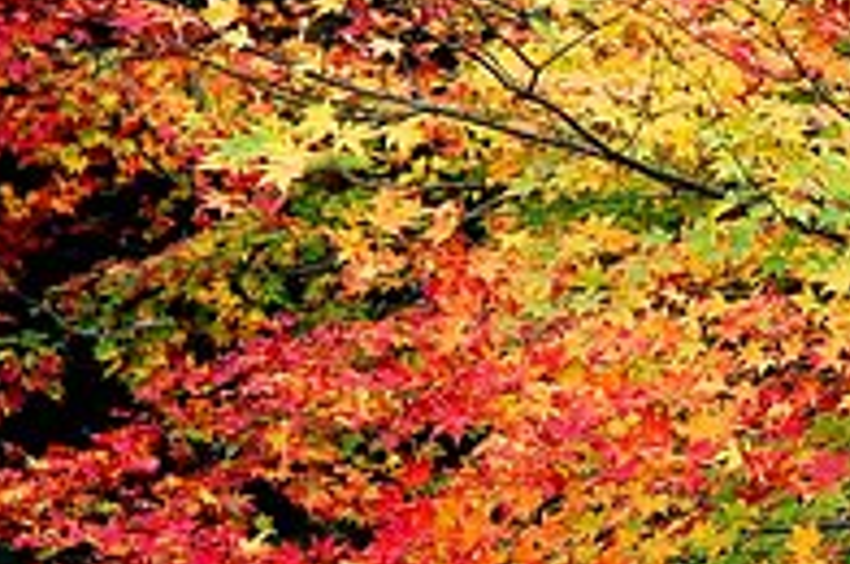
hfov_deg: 7.5
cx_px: 768
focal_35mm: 274
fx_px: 6459
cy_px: 252
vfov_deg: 5.0
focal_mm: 70
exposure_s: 1/180
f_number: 4.5
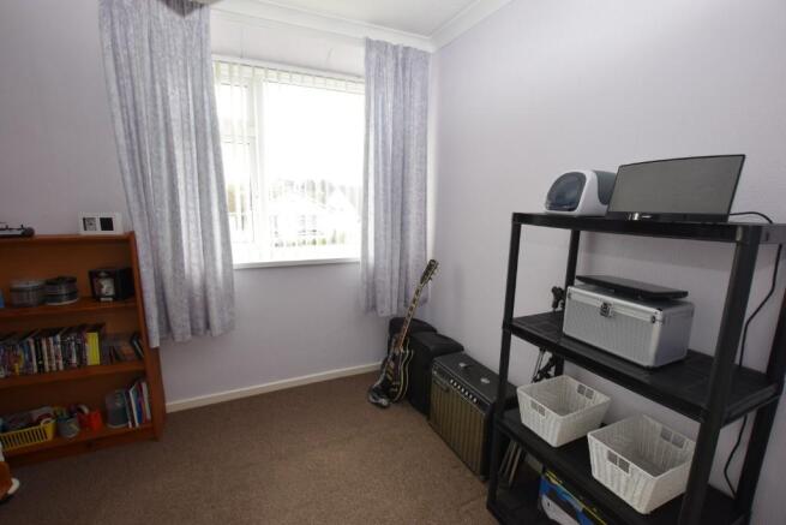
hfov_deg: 100.4
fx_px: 328
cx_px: 393
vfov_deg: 77.4
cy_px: 262
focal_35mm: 15
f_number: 5.6
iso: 450
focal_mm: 10
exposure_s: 1/125
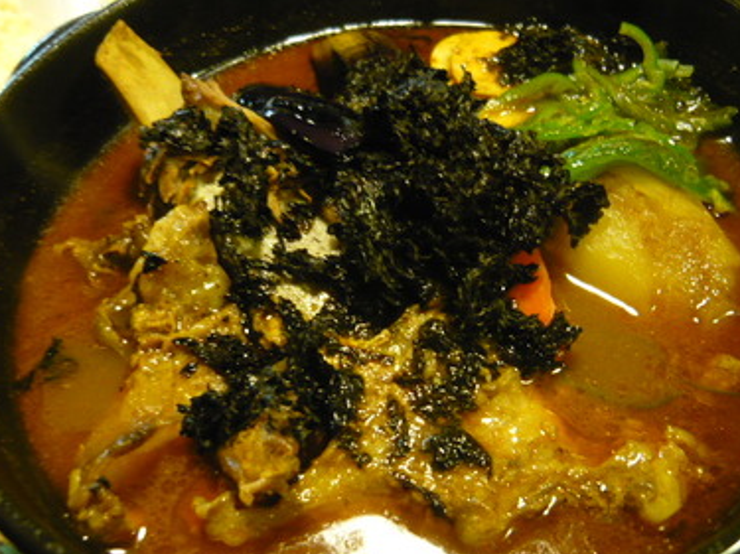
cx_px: 387
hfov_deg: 50.1
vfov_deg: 38.6
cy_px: 293
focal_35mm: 37
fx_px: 791
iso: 400
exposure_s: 1/10
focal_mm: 5.5
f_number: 2.8
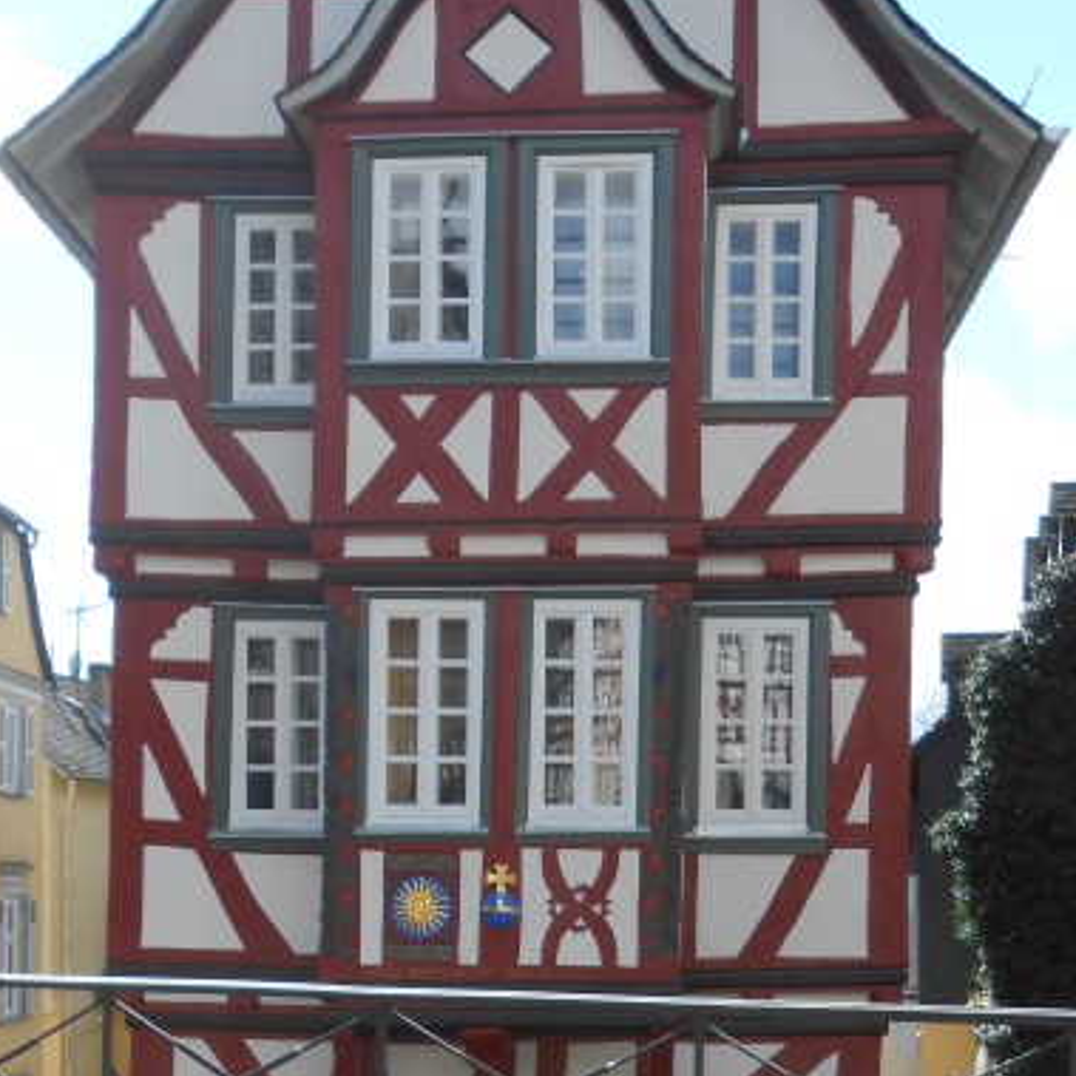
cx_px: 522
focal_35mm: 56
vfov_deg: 29.8
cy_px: 877
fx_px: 1969
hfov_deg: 30.6
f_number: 3.8
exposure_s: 1/400
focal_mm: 5.3
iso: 80
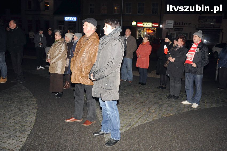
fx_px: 227
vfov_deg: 36.8
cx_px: 114
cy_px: 76
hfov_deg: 53.2
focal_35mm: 36
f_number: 8
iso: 2500
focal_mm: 24
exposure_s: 1/60
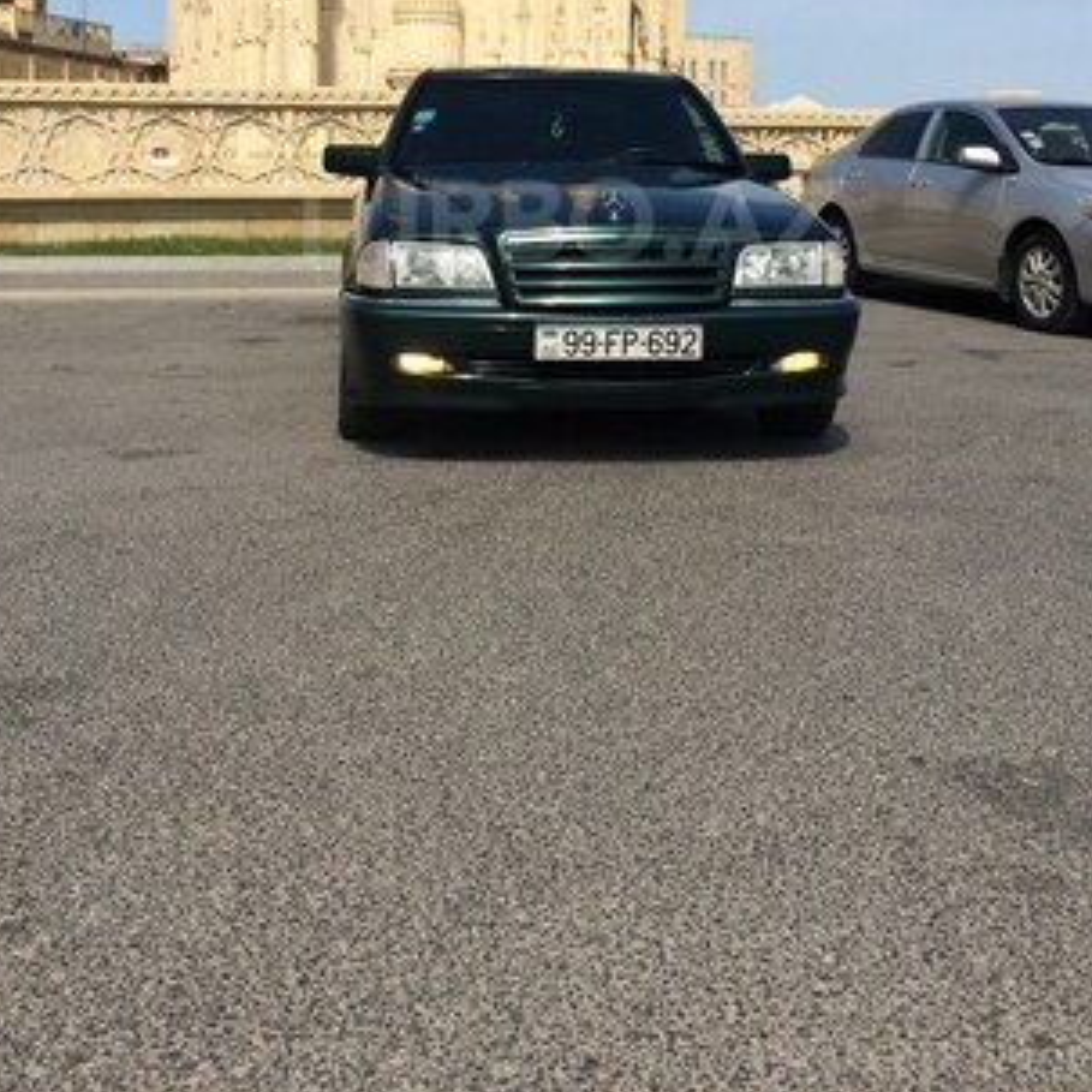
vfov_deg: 38.5
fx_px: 1499
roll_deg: +0.7
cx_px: 559
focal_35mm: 42
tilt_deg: -3.3
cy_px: 220
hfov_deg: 40.0
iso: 32
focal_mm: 4.15
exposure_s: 1/3165
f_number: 2.2
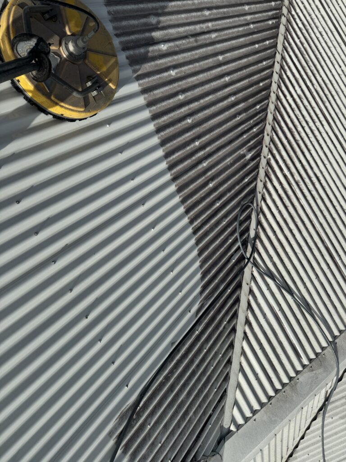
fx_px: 320
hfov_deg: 56.8
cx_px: 173
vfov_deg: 71.6
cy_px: 231
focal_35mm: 24
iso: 80
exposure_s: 1/12346
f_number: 1.78
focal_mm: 6.86
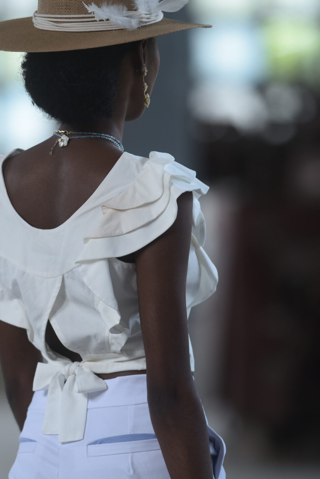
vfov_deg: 5.1
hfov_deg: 3.4
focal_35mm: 402
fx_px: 5360
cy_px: 234
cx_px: 139
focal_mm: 300
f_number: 4
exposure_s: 1/500
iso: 800
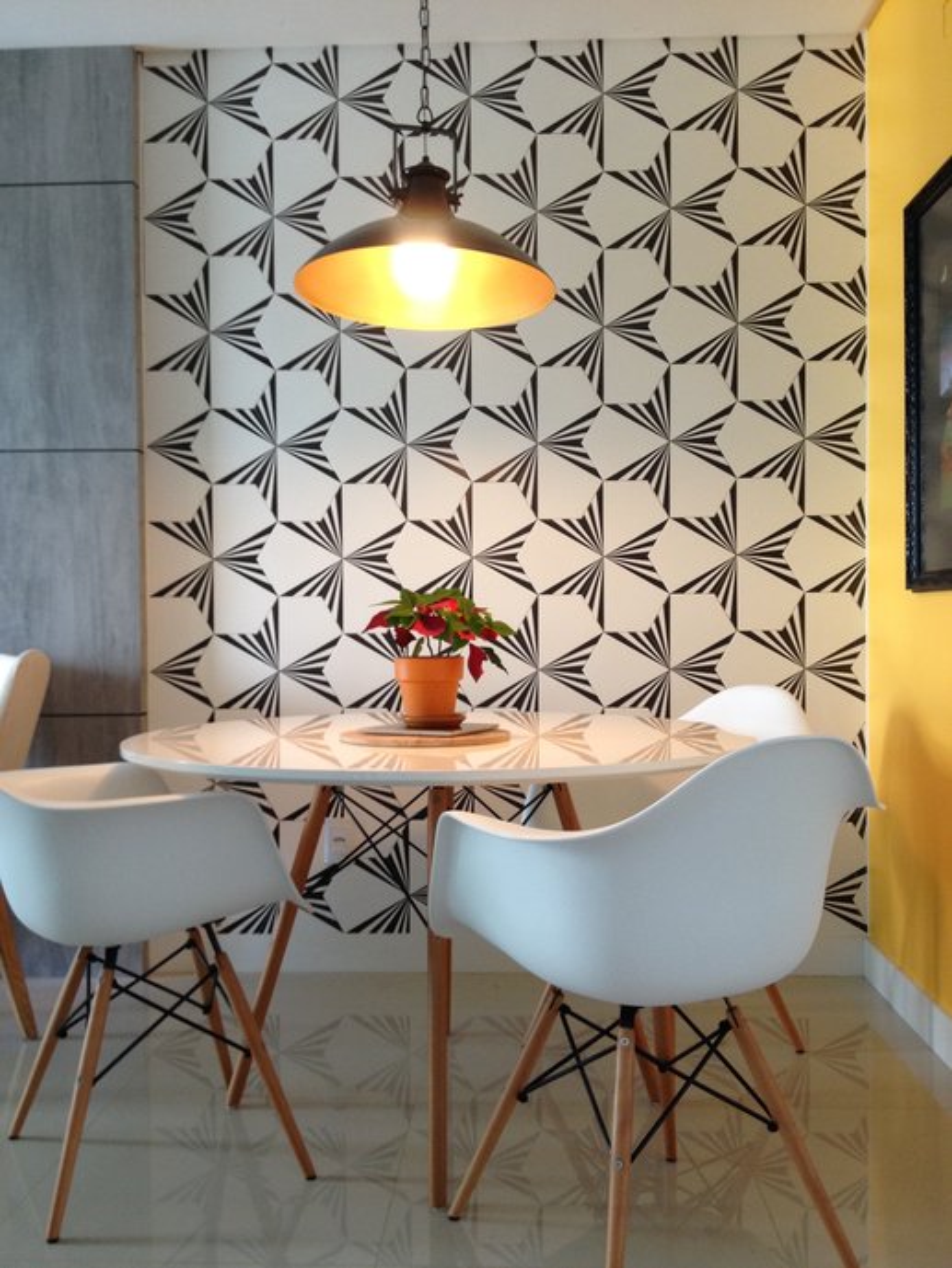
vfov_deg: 52.6
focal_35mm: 35
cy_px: 634
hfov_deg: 40.7
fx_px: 1283
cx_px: 476
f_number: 2.4
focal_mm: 4.28
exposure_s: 1/20
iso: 100
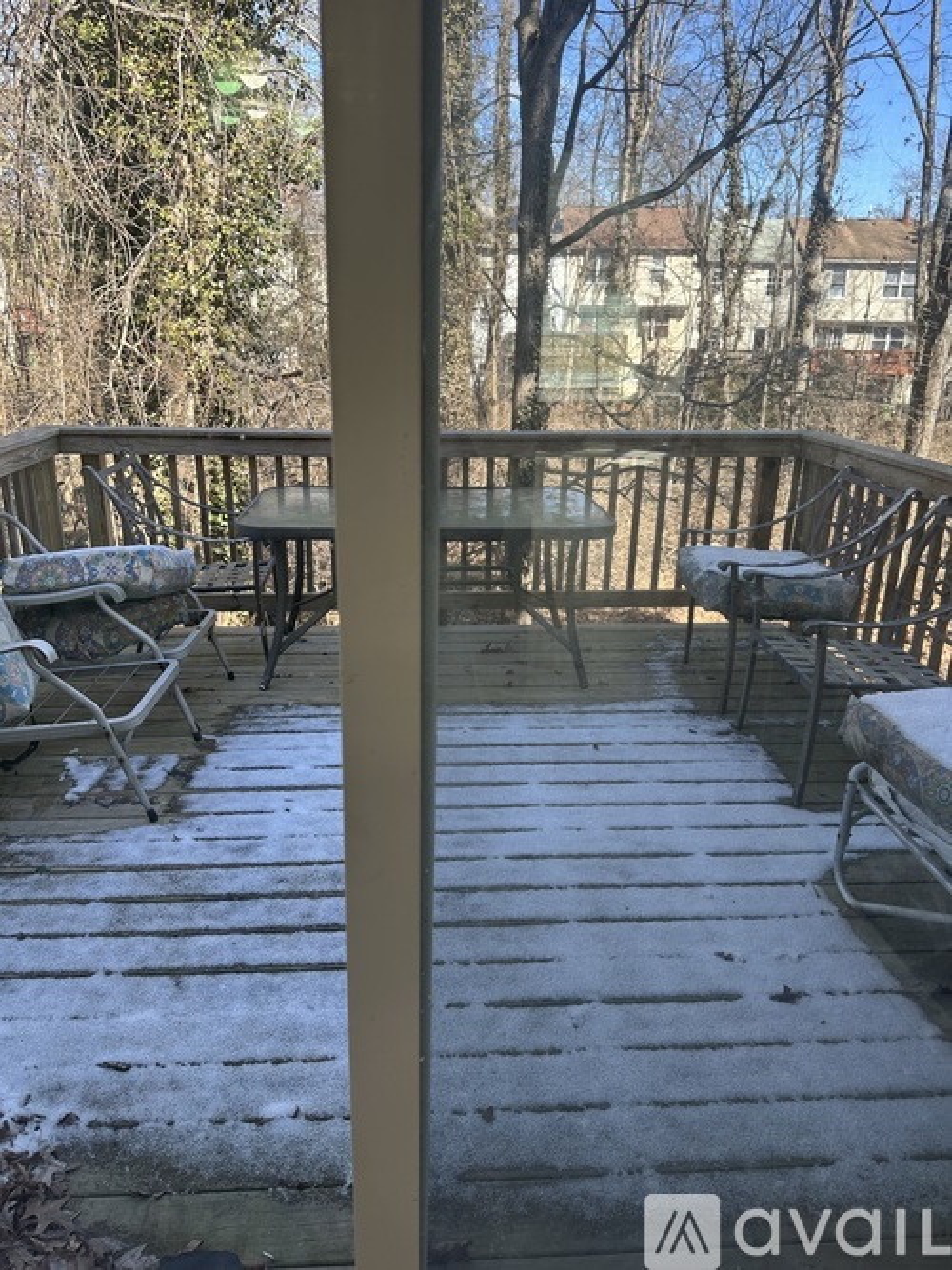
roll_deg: -2.1
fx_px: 880
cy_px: 635
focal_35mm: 24
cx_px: 476
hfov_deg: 56.8
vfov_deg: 71.6
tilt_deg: -17.5
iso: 80
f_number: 1.78
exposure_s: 1/386
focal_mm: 6.86
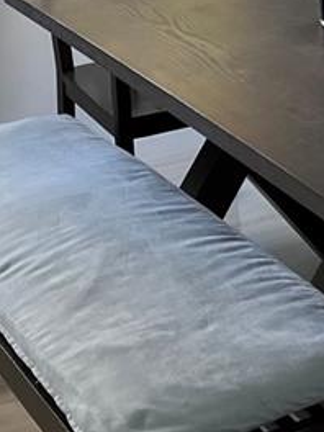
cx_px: 342
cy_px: -75
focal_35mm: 118
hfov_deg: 12.4
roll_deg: +4.1
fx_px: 1473
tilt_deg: -9.0
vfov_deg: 16.1
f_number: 1.6
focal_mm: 5.1
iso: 80
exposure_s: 1/122
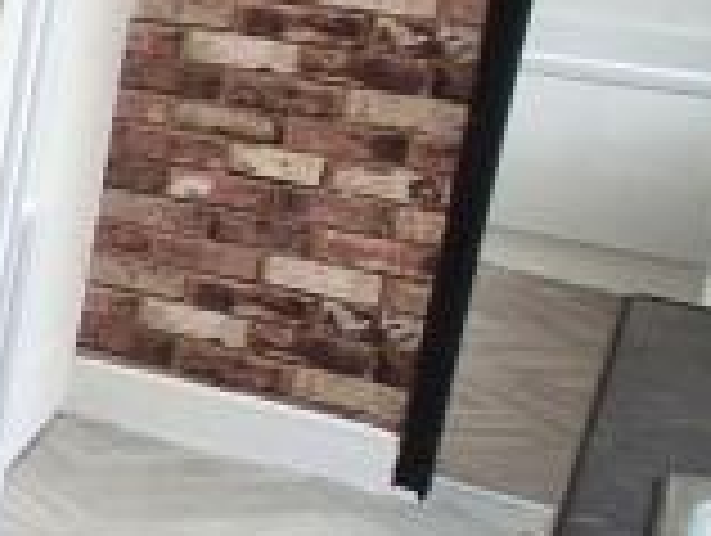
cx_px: -1112
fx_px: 1728
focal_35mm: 84
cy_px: -14
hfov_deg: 13.8
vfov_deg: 17.2
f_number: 2.2
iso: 100
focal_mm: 1.74
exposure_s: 1/50
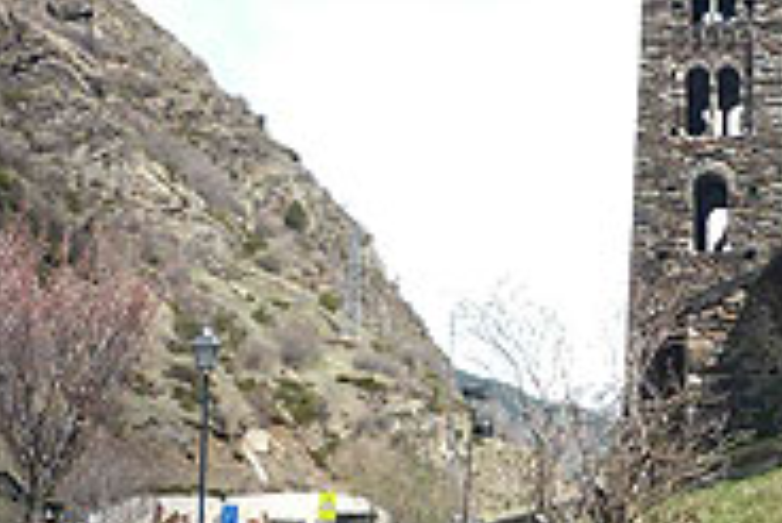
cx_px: 706
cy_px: 272
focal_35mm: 84
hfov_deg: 23.5
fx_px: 1826
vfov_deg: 16.3
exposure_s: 1/125
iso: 80
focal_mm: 5.5
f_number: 8
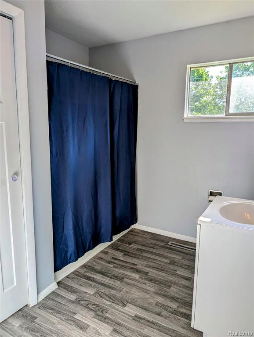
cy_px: 168
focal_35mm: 24
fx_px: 234
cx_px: 127
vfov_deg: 71.5
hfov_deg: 56.9
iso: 20
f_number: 1.68
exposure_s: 1/187
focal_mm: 6.9
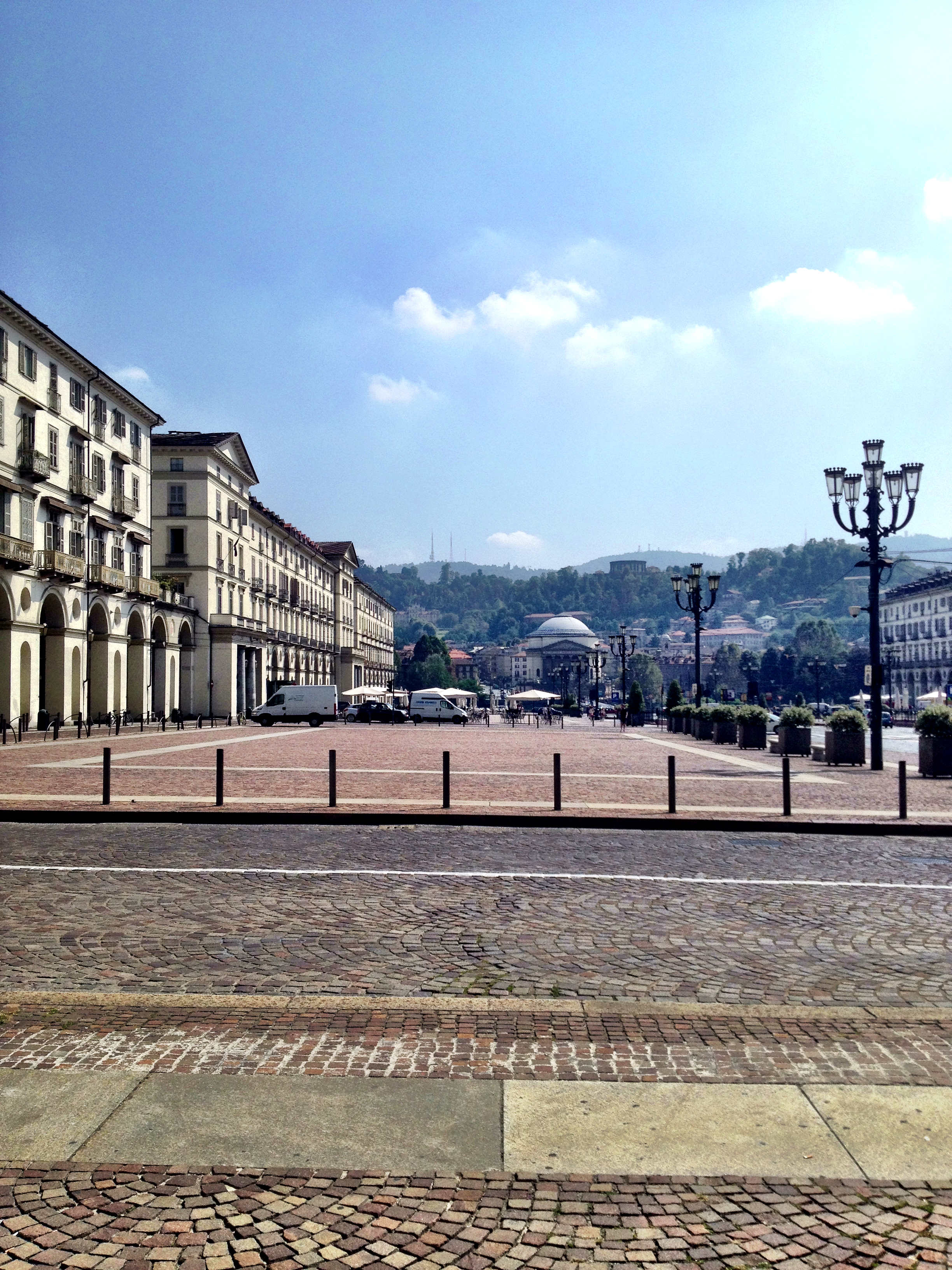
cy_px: 635
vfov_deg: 52.6
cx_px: 476
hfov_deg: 40.7
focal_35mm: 35
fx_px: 1283
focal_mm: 4.28
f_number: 2.4
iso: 50
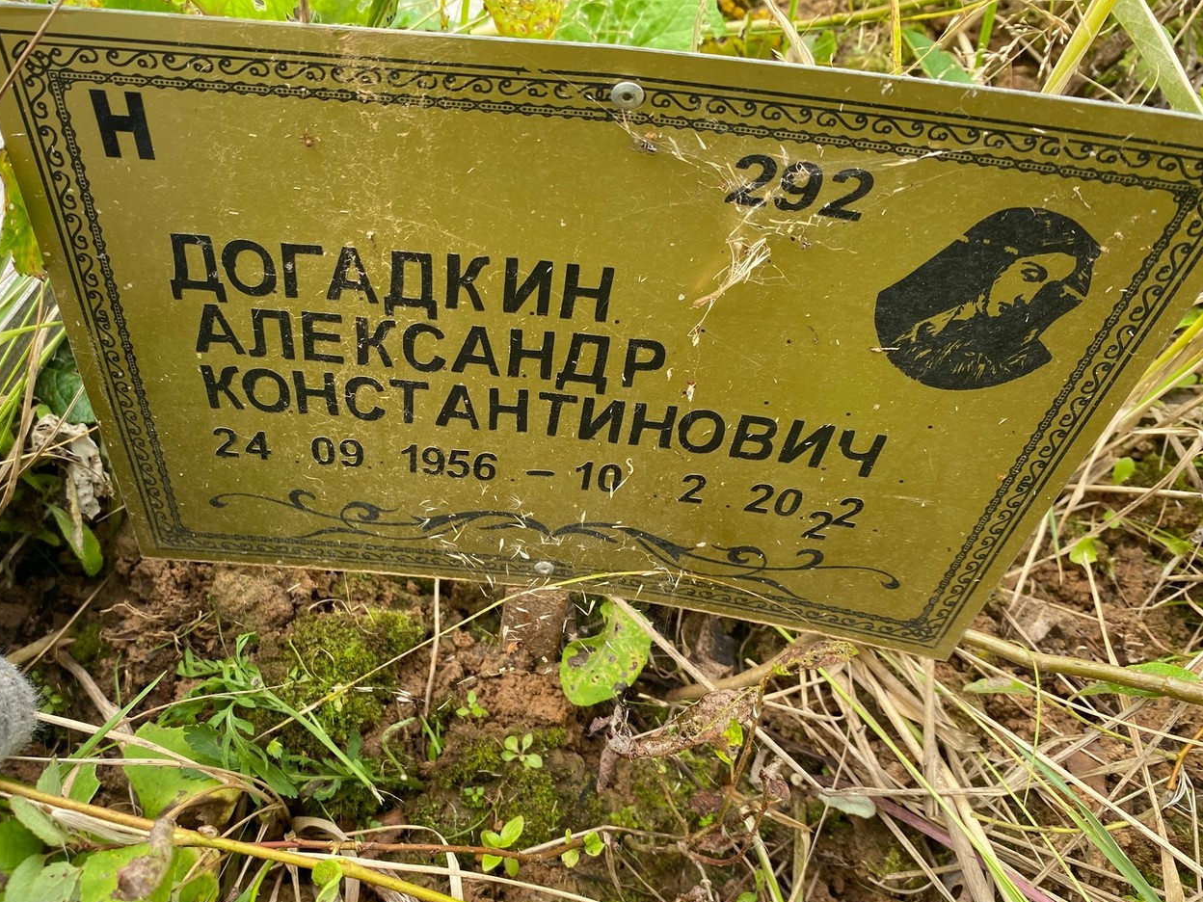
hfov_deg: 59.7
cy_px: 512
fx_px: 1043
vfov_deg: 46.7
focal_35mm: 30
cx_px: 510
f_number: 1.8
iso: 32
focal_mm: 4.25
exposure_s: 1/122
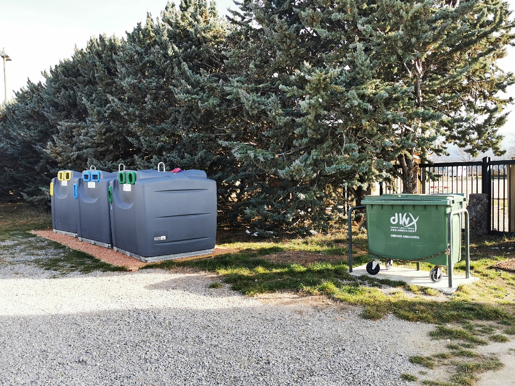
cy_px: 193
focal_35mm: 30
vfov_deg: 46.8
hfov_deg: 60.0
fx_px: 446
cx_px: 258
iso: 50
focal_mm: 5.56
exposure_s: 1/925
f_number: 1.6
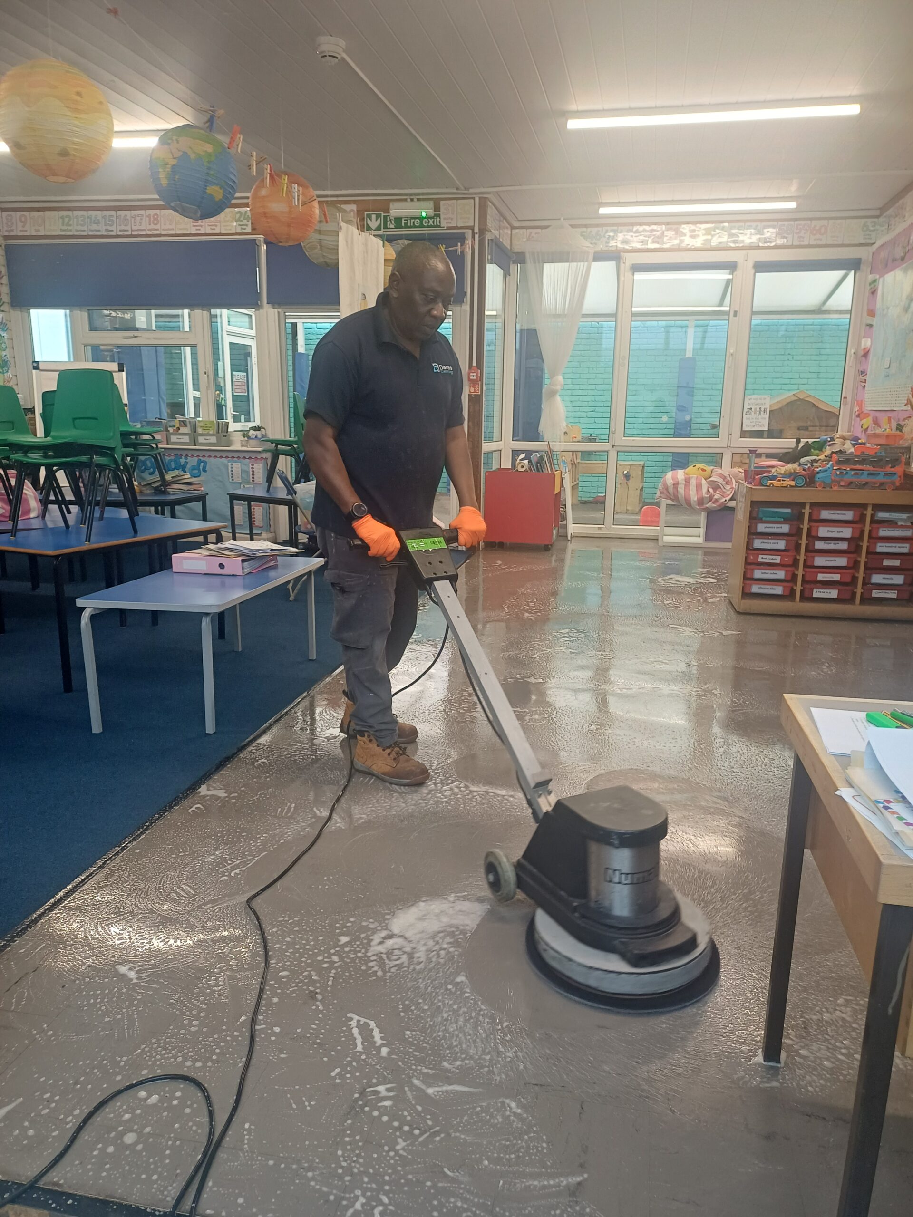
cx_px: 456
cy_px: 608
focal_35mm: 25
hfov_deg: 54.9
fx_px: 879
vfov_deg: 69.4
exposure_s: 1/50
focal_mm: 4.65
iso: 200
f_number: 1.8
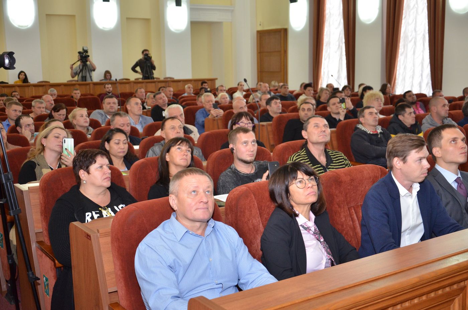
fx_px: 584
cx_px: 234
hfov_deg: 43.7
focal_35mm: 45
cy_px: 155
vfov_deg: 29.7
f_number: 4.2
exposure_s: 1/200
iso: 1000
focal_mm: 30
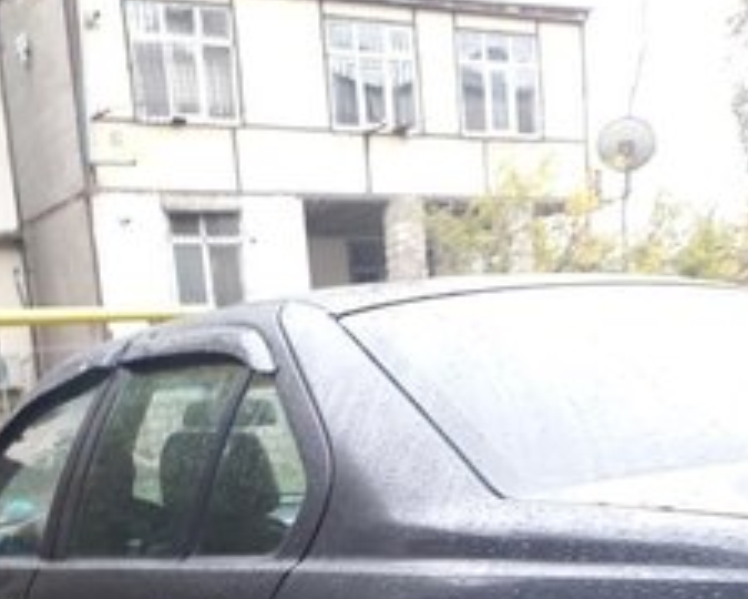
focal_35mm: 58
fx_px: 1284
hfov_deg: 32.5
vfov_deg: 23.3
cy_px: 779
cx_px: 366
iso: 160
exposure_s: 1/25
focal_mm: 3.6
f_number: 1.9
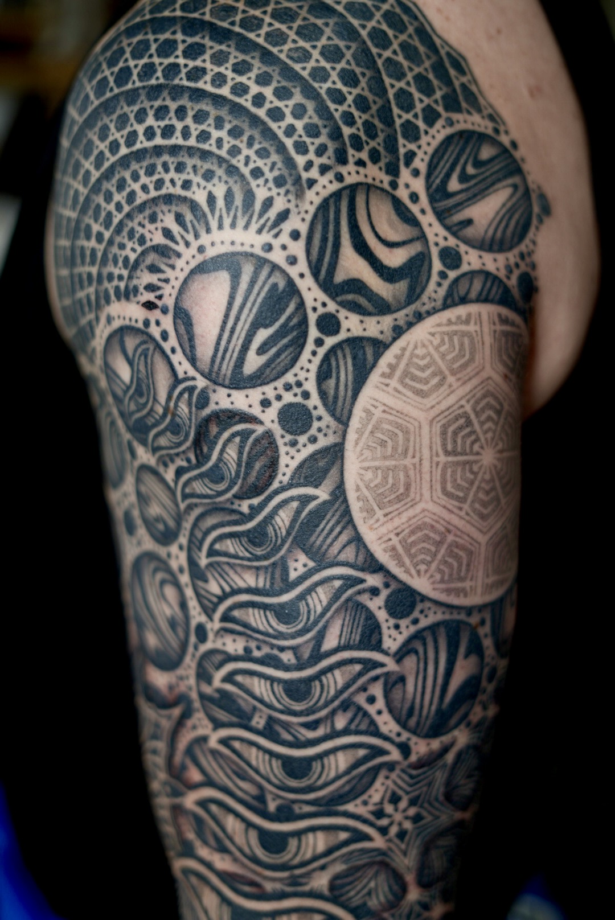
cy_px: 460
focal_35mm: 50
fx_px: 1279
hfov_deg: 27.0
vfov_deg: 39.6
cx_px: 308
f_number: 2
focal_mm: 50
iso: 50
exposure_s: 1/320
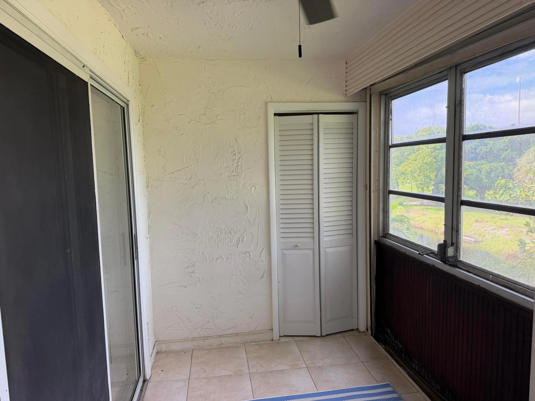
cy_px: 200
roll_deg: +2.8
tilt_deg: -4.7
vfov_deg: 56.8
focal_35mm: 24
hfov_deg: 71.6
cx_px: 268
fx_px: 371
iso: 125
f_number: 1.78
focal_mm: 6.76
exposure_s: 1/190
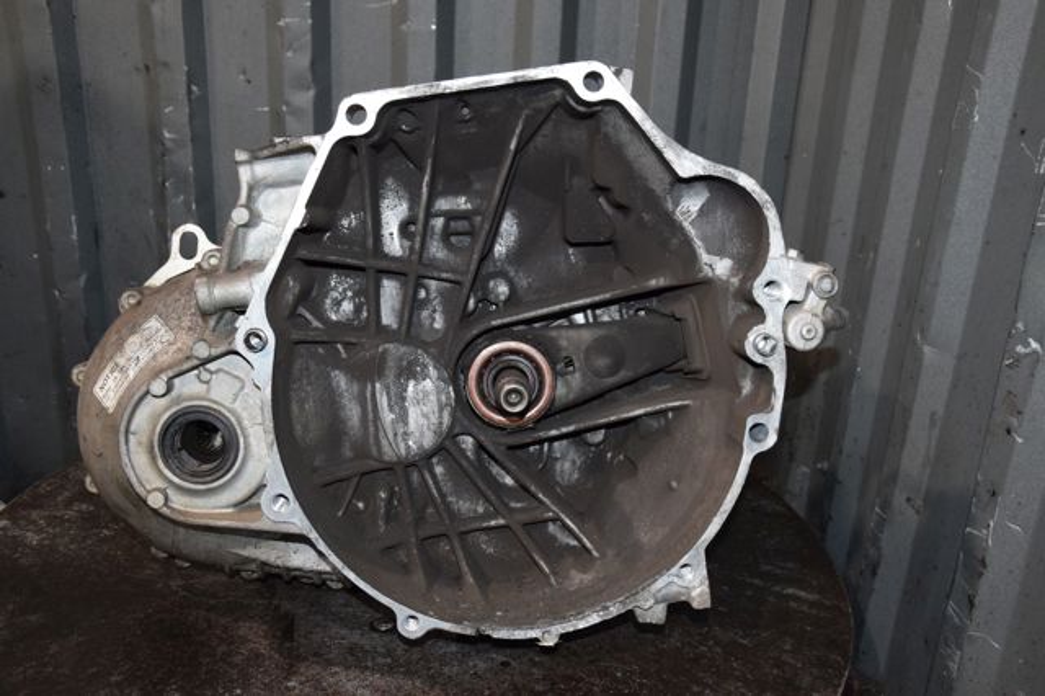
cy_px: 348
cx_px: 522
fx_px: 1088
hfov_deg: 51.3
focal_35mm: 38
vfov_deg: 35.5
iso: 1600
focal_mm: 25
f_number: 5.6
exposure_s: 1/60
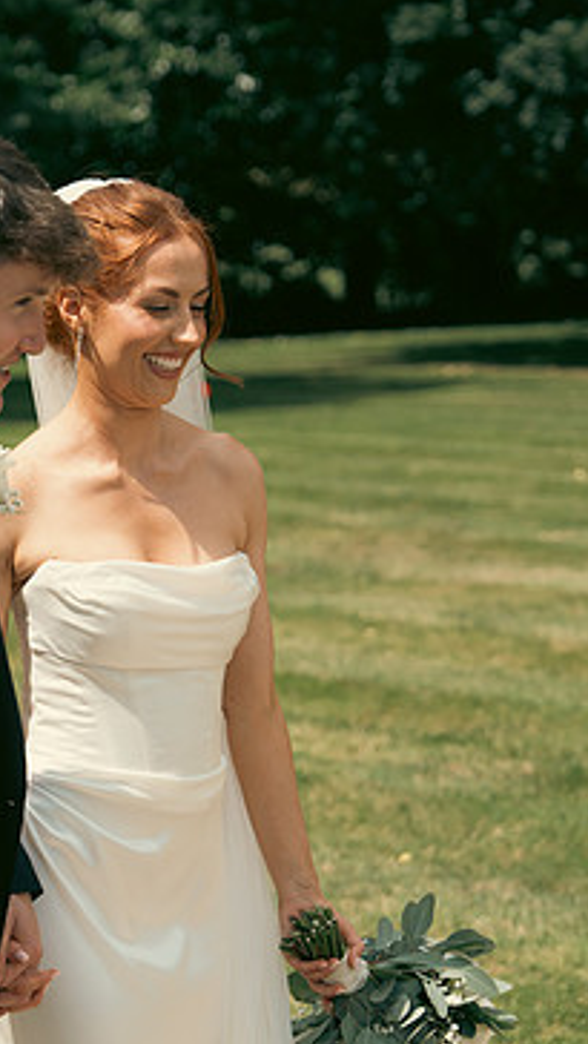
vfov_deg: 18.3
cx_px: 20
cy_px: 549
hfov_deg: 10.3
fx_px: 3240
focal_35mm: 117
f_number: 3.5
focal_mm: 70
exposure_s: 1/2000
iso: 250
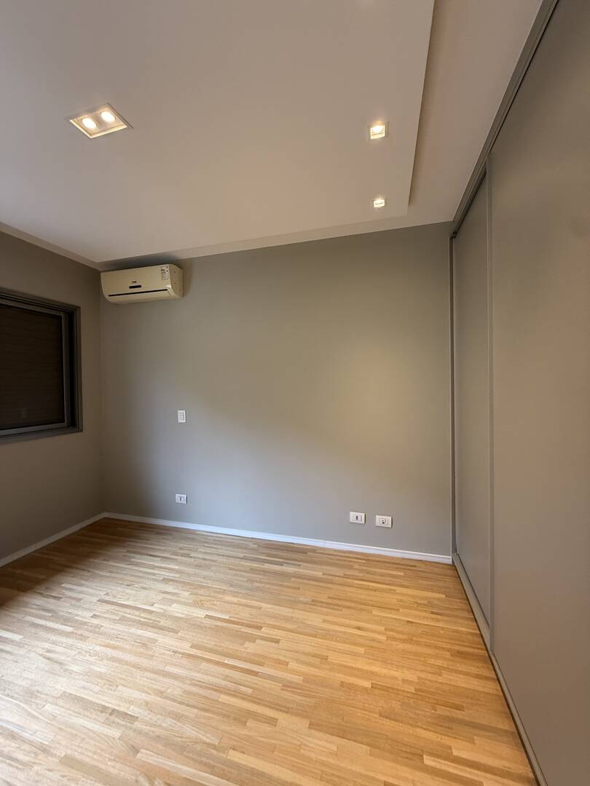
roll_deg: -0.5
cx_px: 295
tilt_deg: +1.4
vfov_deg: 102.1
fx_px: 318
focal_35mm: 14
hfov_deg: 85.7
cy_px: 393
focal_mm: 2.22
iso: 250
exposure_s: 1/99
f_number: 2.2
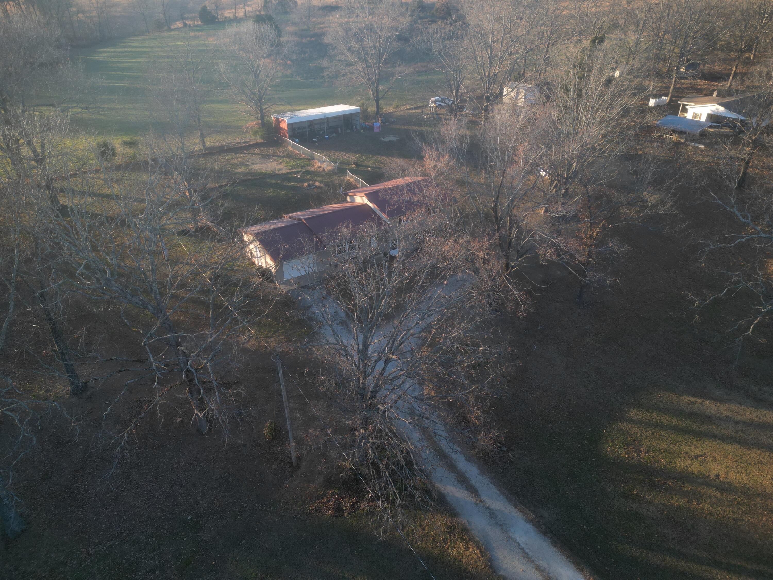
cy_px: 290
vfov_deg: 56.8
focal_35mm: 24
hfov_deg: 71.6
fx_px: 536
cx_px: 386
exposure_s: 1/400
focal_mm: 6.72
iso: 100
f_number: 1.7
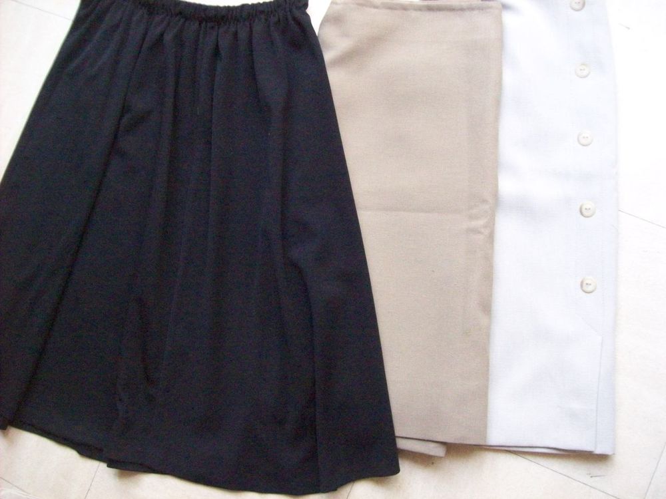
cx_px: 333
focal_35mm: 36
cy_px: 250
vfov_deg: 39.7
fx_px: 693
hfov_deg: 51.4
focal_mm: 6
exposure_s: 1/128
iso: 514
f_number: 2.7
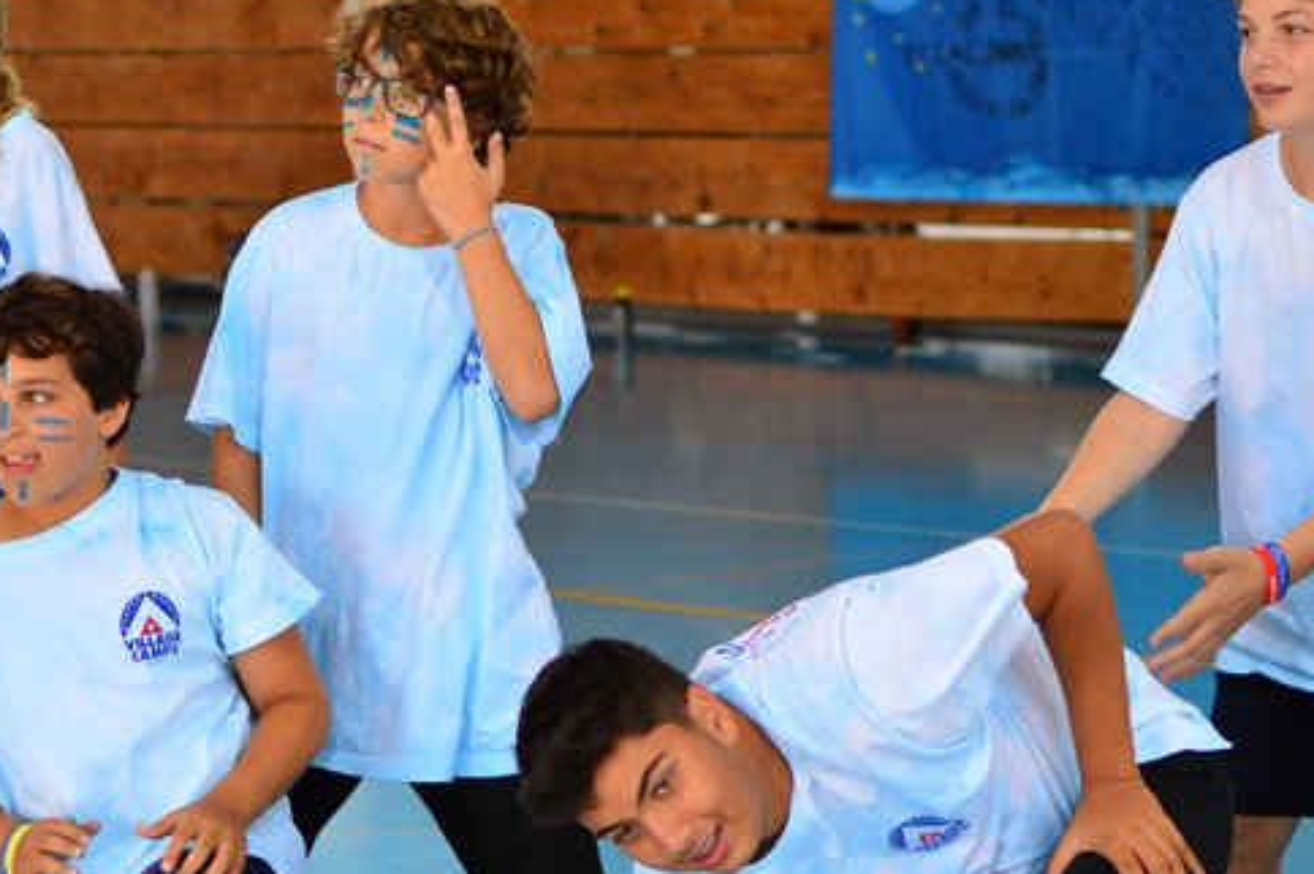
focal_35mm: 111
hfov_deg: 18.3
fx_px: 4051
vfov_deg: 12.3
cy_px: 501
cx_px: 380
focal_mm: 35
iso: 320
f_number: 1.8
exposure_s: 1/320
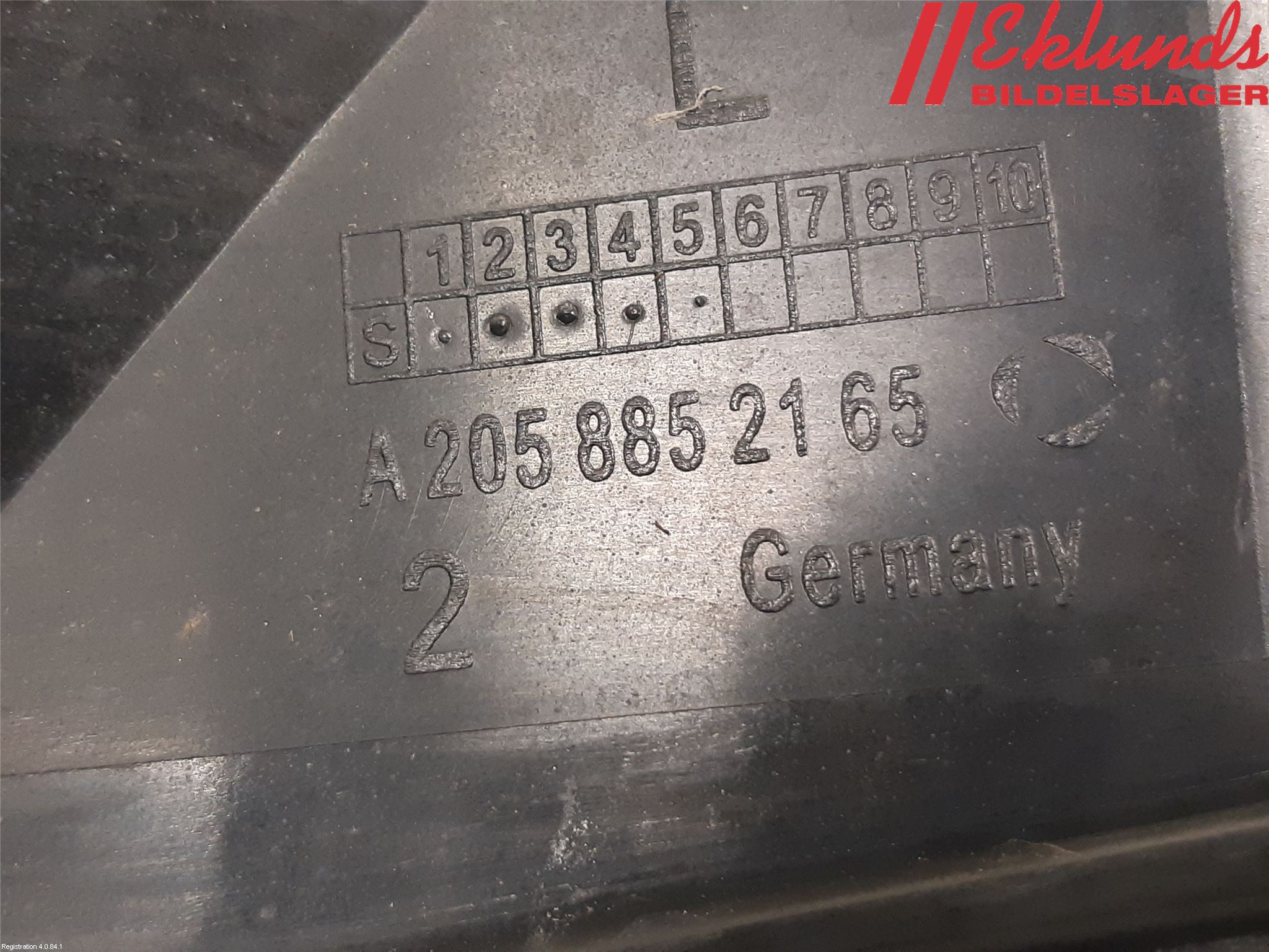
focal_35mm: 26
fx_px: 953
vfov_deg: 53.1
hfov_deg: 67.3
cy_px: 476
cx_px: 634
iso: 250
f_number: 1.7
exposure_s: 1/33
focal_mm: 3.93
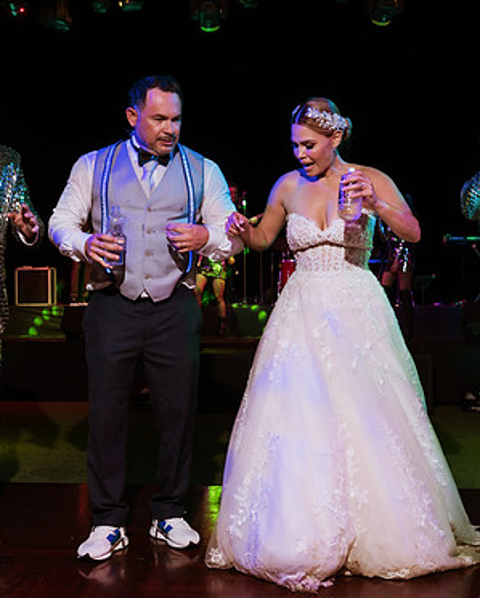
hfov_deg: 29.7
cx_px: 225
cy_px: 306
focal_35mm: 51
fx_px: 905
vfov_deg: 36.6
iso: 1600
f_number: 5.6
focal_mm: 35
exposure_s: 1/100
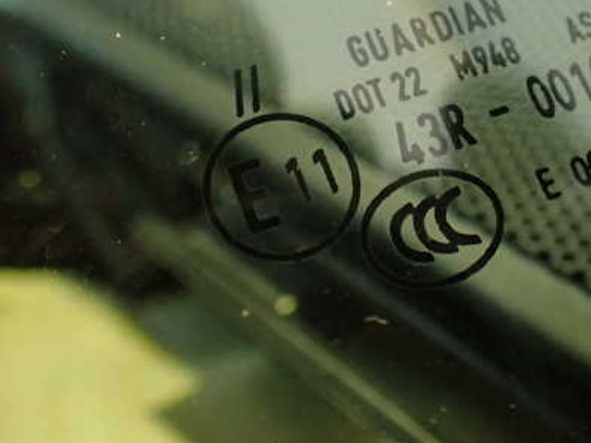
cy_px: 151
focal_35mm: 49
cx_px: 428
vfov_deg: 29.5
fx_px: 837
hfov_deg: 38.1
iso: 500
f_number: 2.4
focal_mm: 5.79
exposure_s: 1/30
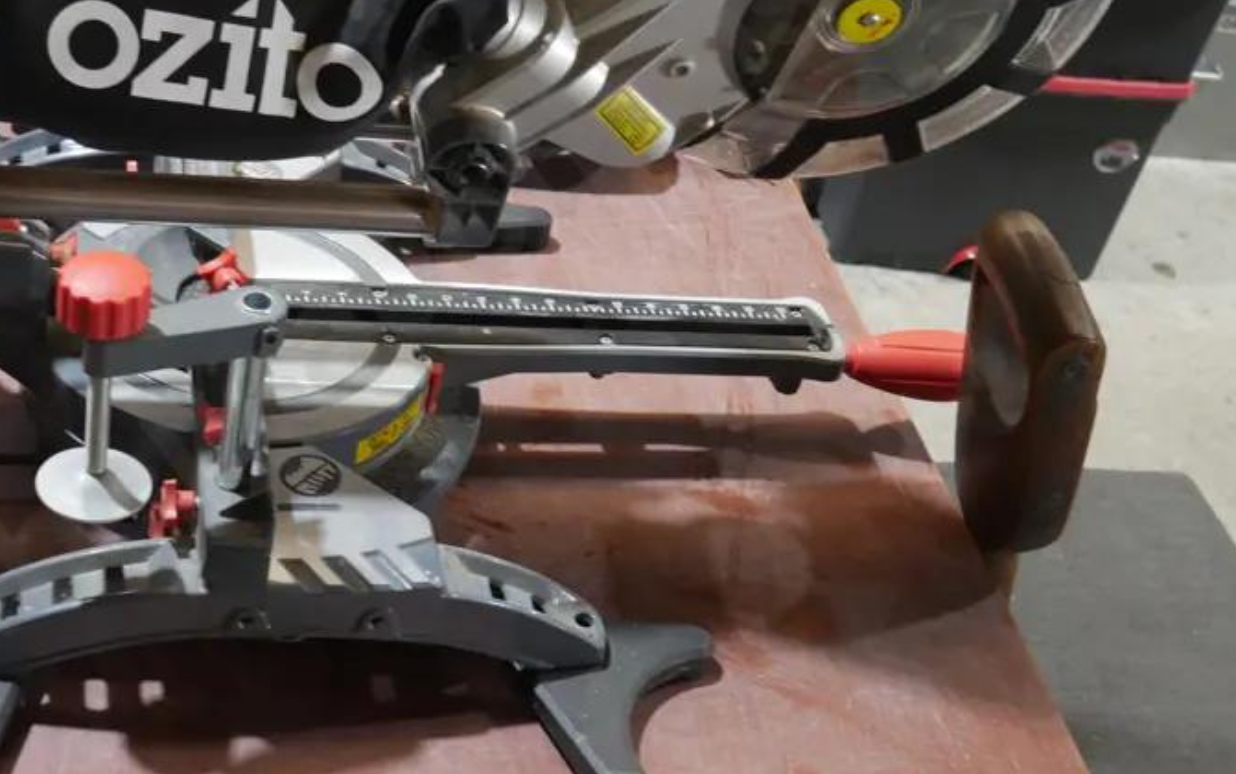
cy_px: 276
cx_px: 418
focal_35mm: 55
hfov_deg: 36.5
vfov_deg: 23.5
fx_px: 1853
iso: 640
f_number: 4
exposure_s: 1/60
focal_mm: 17
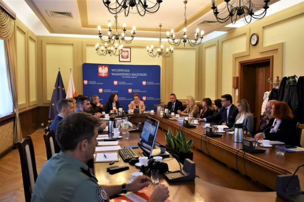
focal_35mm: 30
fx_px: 253
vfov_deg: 43.6
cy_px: 101
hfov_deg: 61.9
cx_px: 152
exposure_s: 1/60
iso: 560
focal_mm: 20
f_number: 4
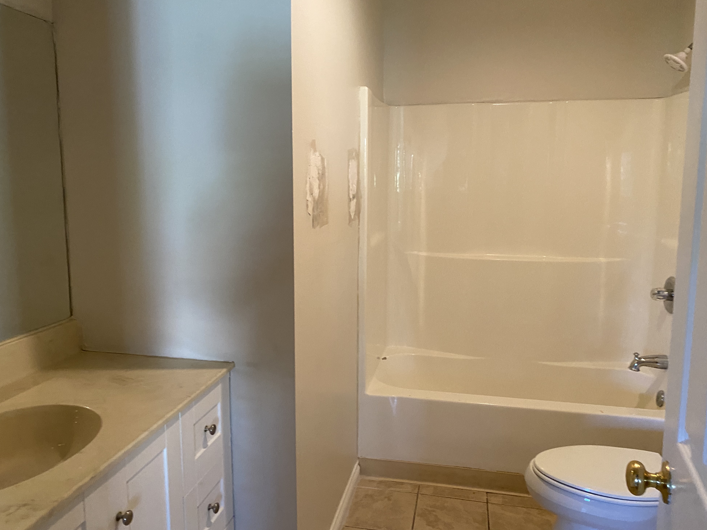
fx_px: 551
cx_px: 343
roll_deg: +0.1
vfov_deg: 51.4
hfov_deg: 65.3
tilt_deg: -8.0
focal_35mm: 27
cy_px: 262
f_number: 1.8
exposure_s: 1/60
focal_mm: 4.25
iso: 320
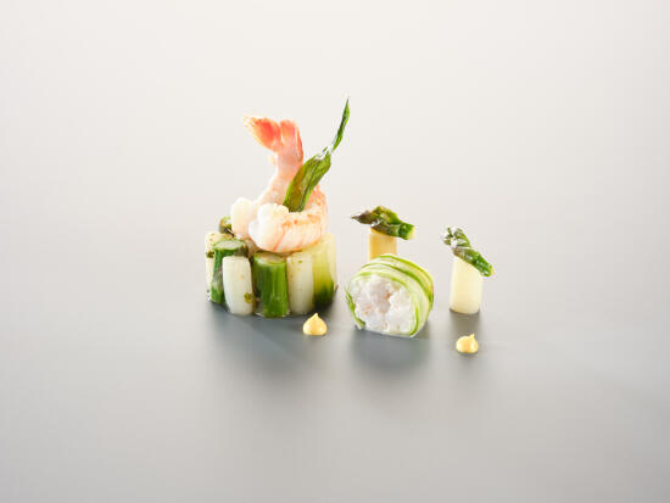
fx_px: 1840
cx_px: 335
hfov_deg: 20.6
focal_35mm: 95
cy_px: 252
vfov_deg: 15.6
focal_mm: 120
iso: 100
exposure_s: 1/80
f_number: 22
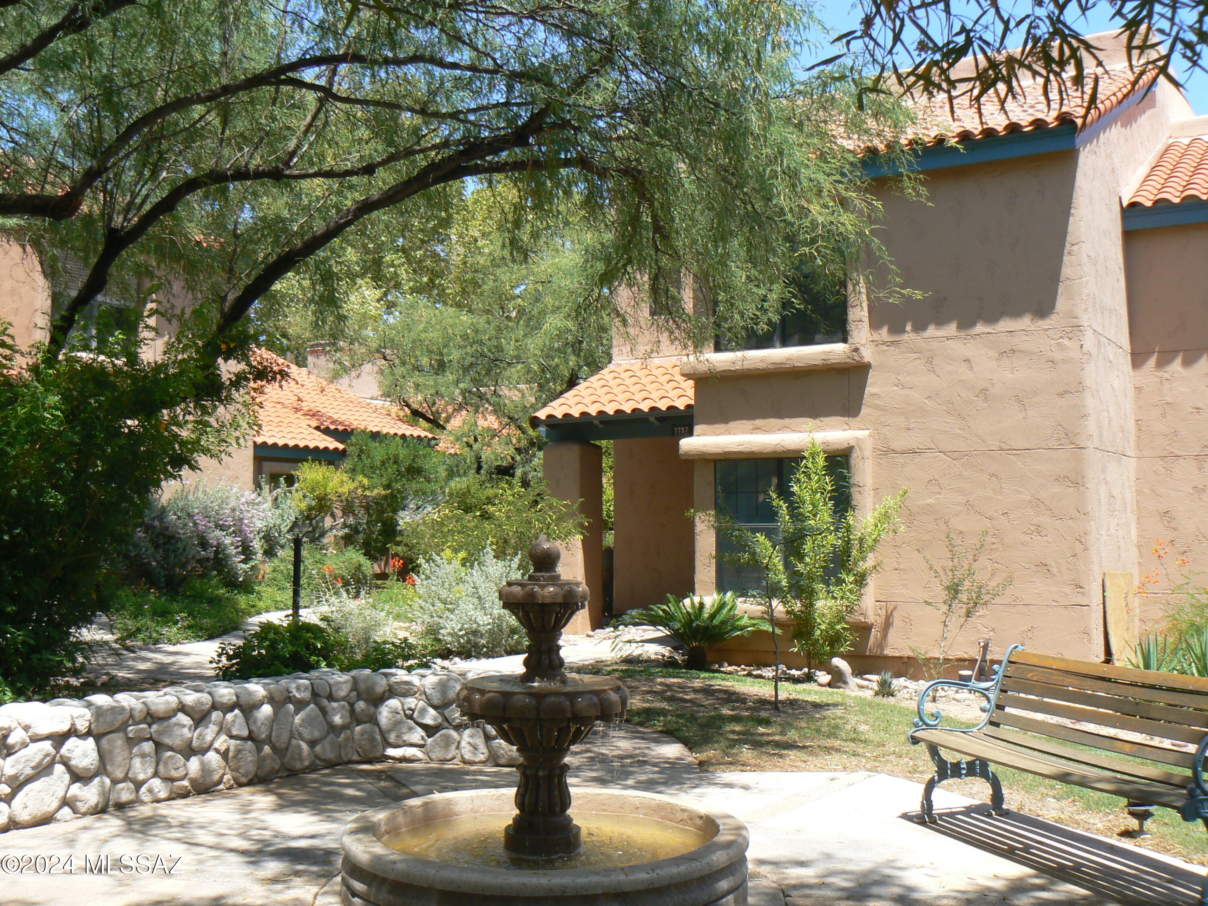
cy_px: 453
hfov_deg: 51.4
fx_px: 1256
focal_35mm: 36
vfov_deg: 39.7
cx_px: 604
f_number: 5.6
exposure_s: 1/160
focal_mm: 6
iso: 80
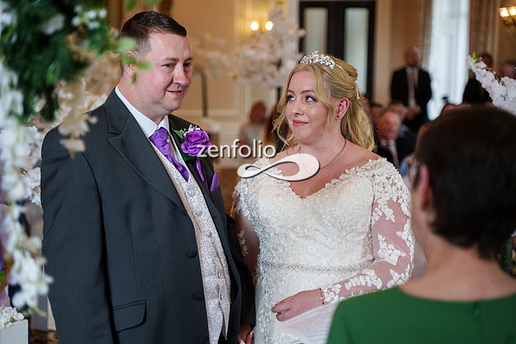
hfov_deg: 29.2
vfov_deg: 19.7
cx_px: 258
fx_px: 989
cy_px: 172
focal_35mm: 69
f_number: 2.8
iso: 1600
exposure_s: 1/250
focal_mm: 69
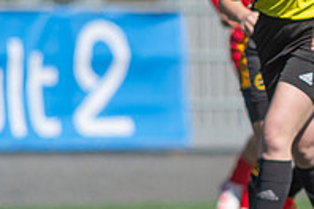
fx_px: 10745
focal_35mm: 1232
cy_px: 101
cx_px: 403
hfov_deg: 1.7
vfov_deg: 1.1
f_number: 4
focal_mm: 420
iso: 160
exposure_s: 1/1600
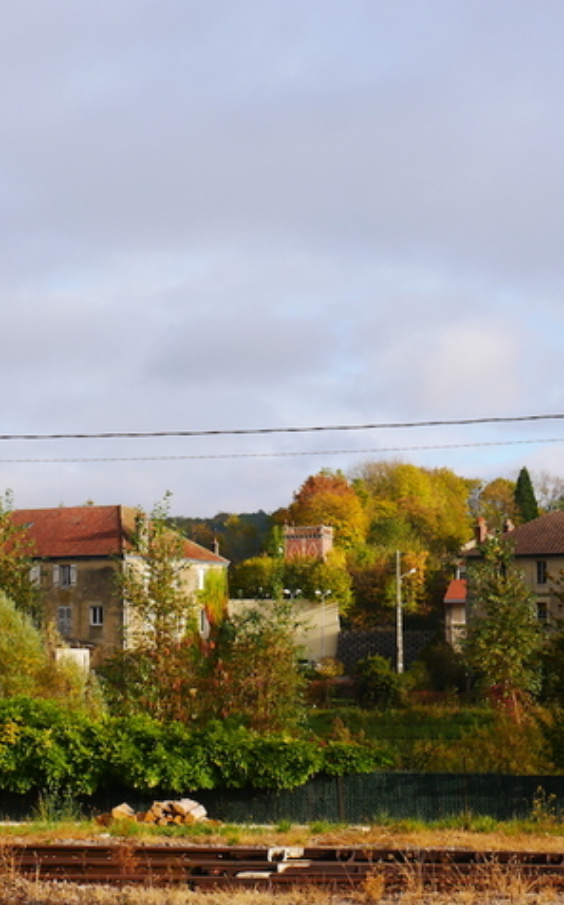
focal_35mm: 94
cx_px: 103
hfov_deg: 13.8
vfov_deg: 22.1
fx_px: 2315
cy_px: 454
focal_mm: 33
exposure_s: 1/320
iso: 200
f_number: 8
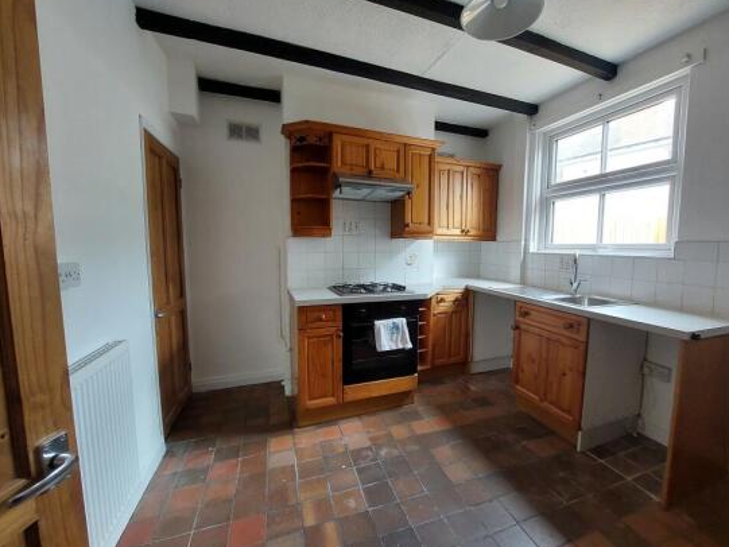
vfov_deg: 85.7
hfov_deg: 101.9
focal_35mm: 14
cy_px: 278
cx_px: 391
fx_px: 295
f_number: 2.2
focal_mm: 1.74
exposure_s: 1/50
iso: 125
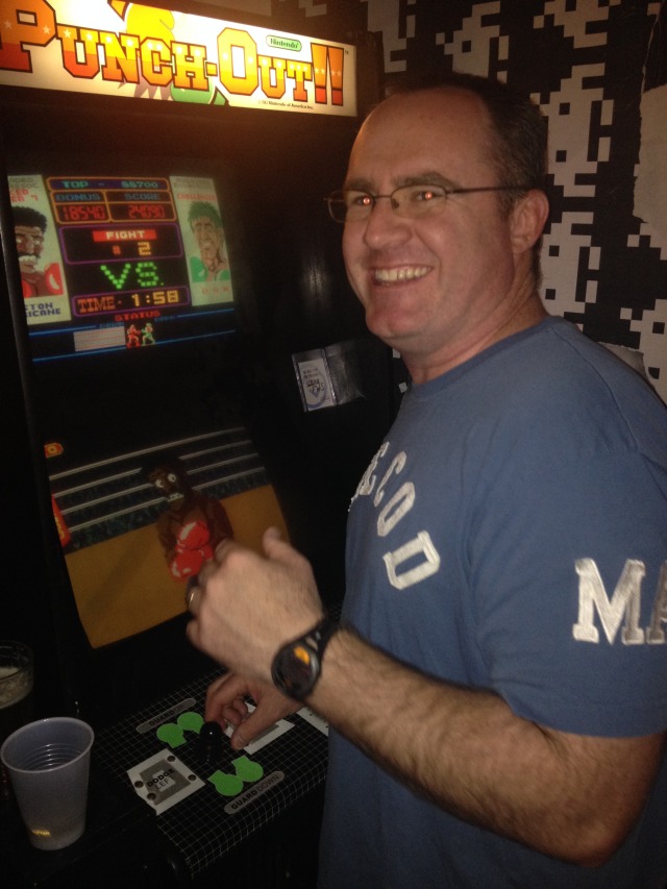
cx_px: 334
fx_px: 899
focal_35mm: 35
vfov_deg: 52.6
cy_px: 444
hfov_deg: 40.7
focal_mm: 4.28
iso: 160
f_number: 2.4
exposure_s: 1/16
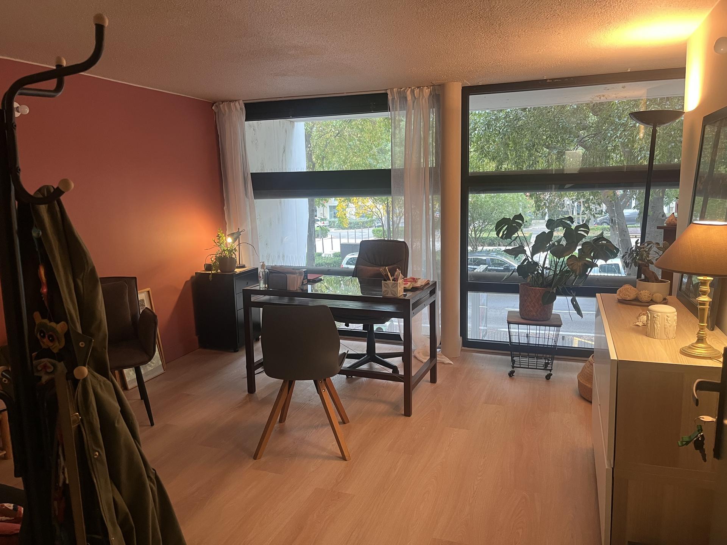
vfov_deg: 53.1
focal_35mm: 26
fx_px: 546
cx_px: 364
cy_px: 272
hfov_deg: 67.3
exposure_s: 1/50
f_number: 1.6
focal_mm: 5.1
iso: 200
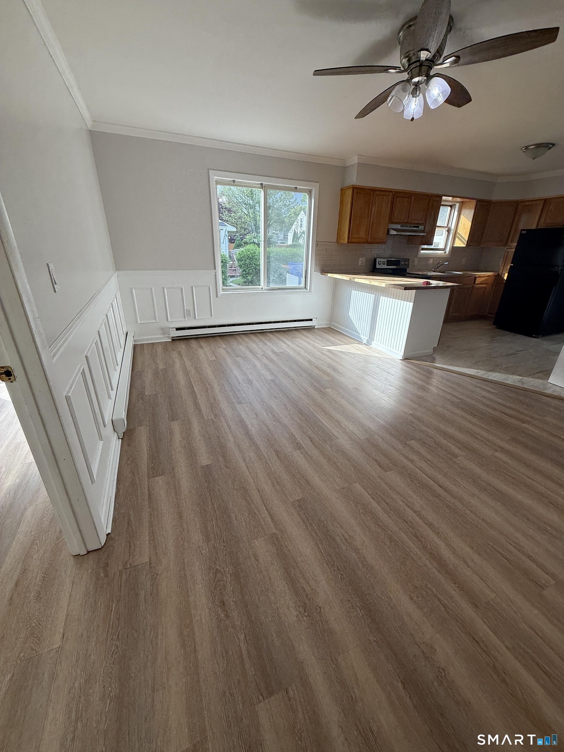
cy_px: 376
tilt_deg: -23.9
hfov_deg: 85.7
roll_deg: -2.4
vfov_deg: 102.1
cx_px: 282
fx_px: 304
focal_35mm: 14
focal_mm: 2.22
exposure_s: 1/323
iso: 64
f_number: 2.2
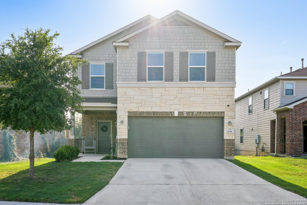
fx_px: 290
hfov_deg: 55.8
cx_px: 154
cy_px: 102
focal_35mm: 34
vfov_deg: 38.9
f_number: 8
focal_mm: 34
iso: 200
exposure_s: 1/350
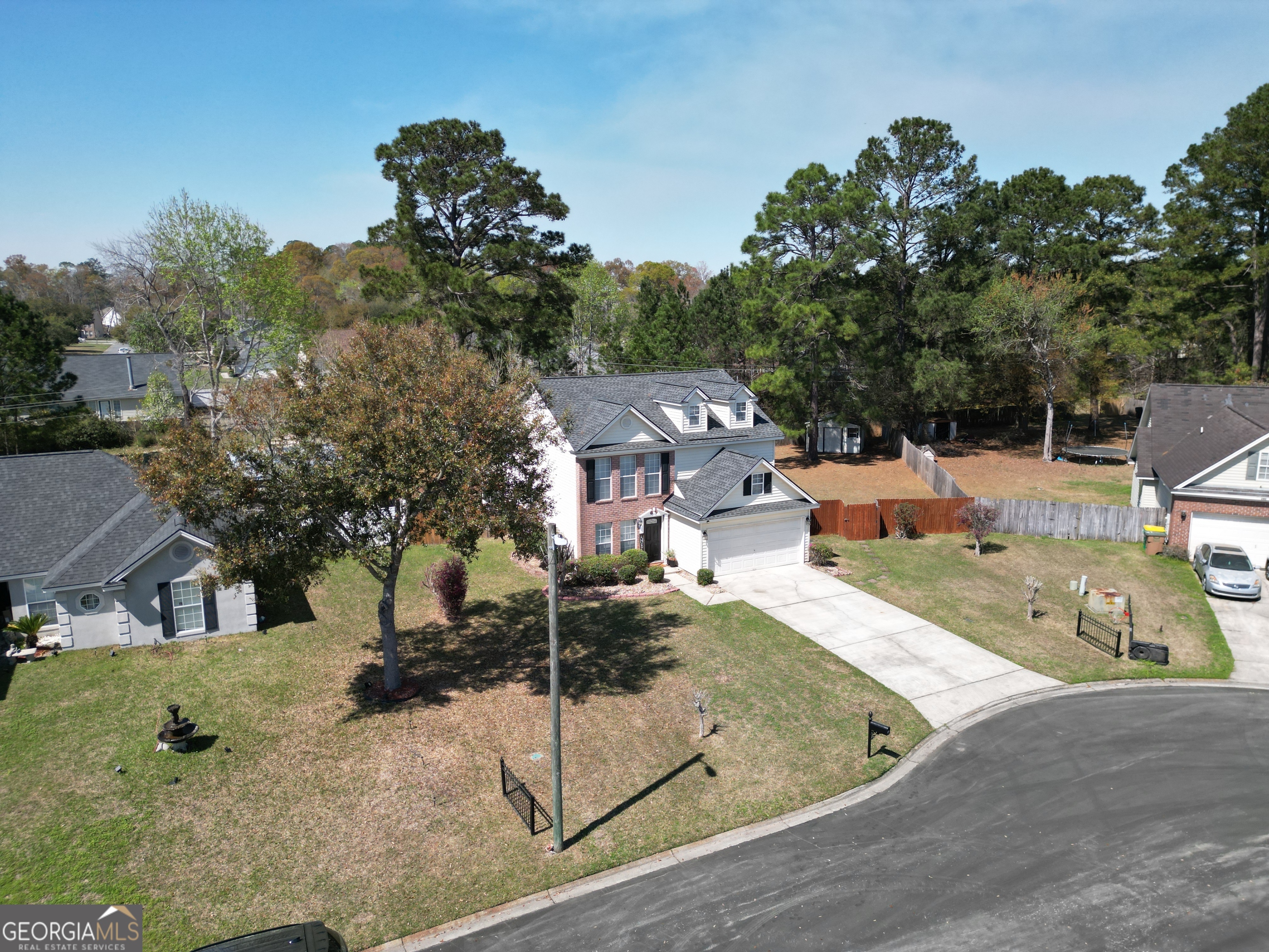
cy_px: 476
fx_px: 880
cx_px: 634
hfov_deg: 71.6
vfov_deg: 56.8
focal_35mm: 24
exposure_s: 1/2500
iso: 120
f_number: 1.7
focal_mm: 6.72
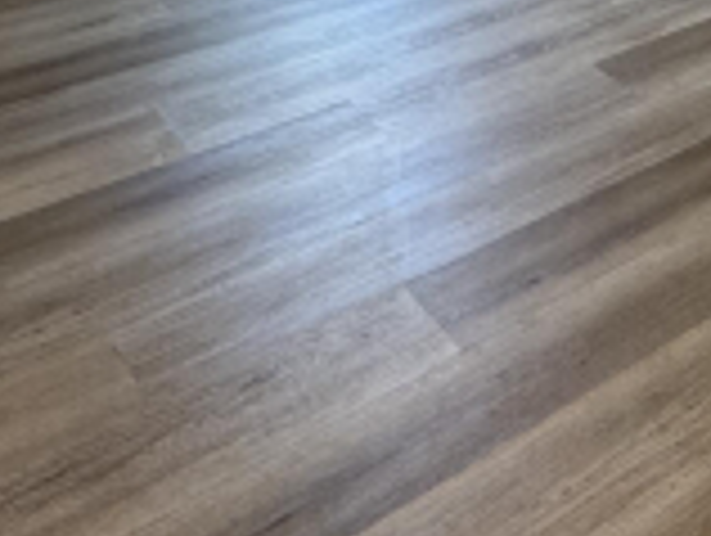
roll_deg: -4.3
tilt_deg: -13.7
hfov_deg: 29.1
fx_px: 1214
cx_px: 808
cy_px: -284
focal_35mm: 59
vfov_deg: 20.9
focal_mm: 2.22
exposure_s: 1/60
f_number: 2.2
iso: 200
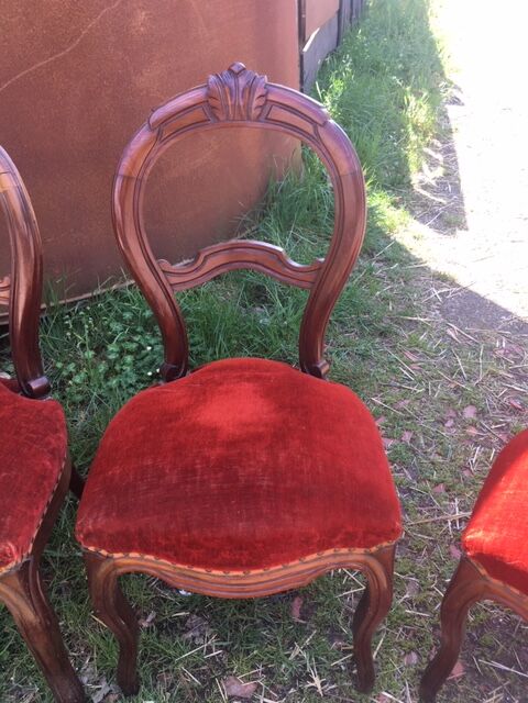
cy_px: 352
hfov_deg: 48.2
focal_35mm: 29
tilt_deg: -35.0
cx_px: 264
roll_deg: +6.1
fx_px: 590
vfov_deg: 61.7
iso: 25
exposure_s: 1/114
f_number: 2.2
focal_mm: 4.15
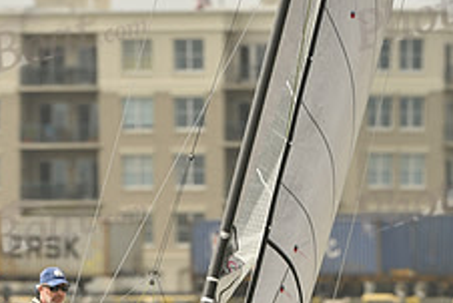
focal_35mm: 769
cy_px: 316
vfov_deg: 1.8
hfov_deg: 2.7
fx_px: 9682
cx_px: 253
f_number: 7.1
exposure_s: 1/1250
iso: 320
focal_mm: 300
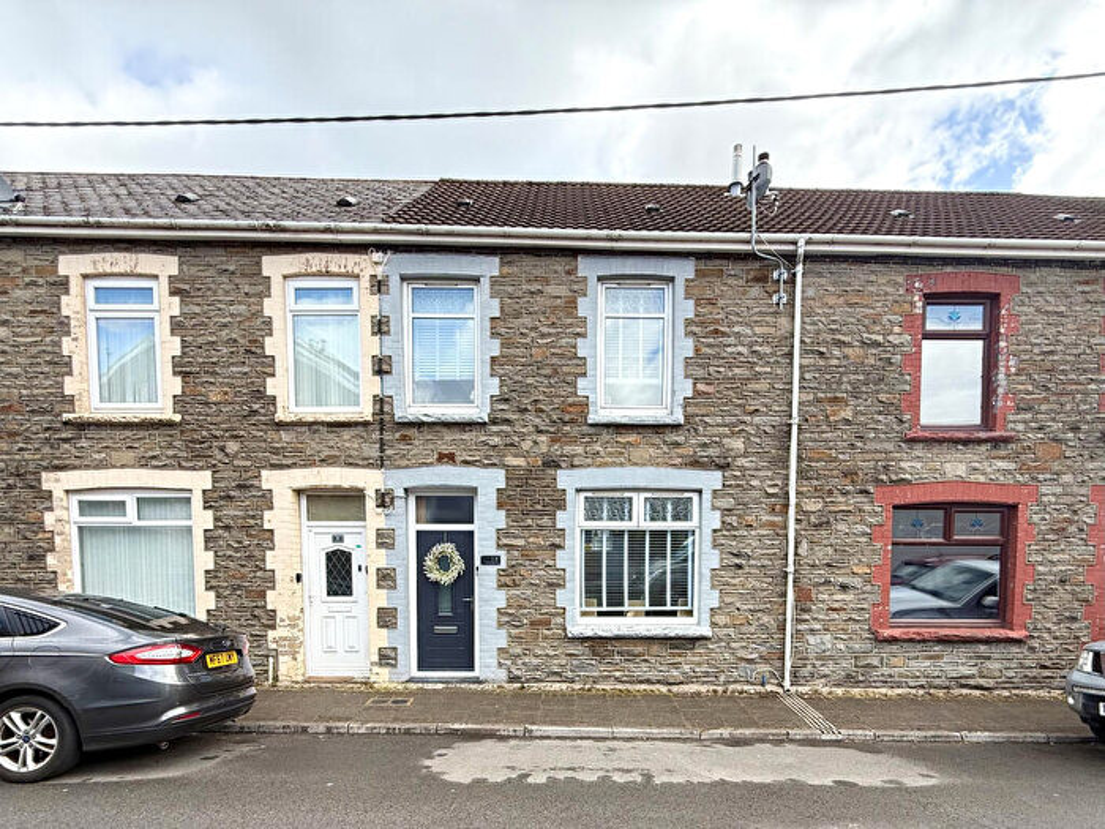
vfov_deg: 85.7
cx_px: 552
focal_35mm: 14
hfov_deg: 102.1
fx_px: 447
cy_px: 414
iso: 50
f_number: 2.2
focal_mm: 2.22
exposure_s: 1/448
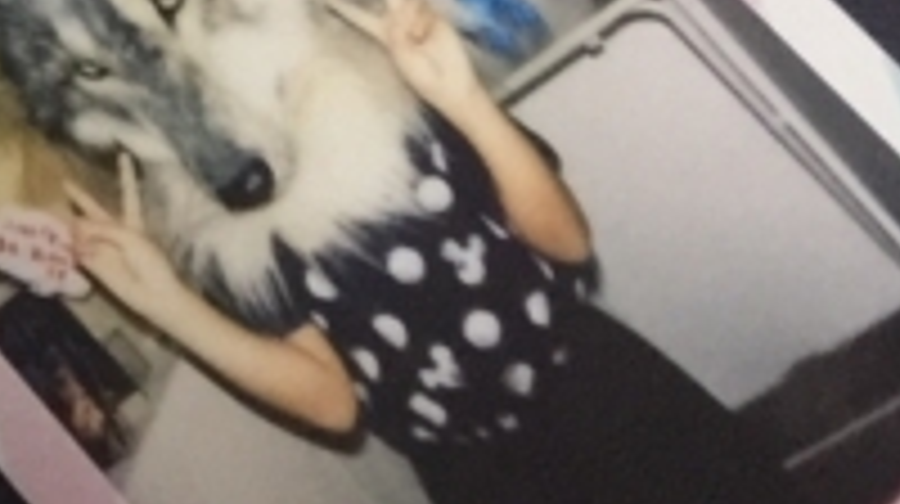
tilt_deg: -63.0
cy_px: -1192
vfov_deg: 6.6
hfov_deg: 11.5
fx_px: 3862
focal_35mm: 162
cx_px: -1098
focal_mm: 4.15
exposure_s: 1/15
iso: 80
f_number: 2.2
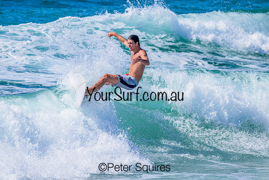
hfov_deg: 3.9
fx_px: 3913
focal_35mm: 524
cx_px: 128
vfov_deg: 2.6
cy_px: 92
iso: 1000
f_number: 11
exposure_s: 1/2000
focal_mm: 500
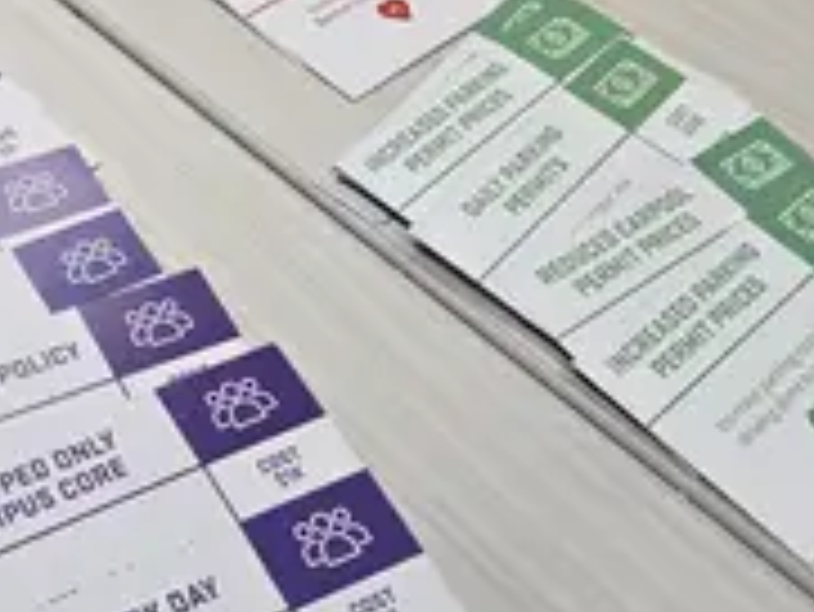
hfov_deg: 29.9
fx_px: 1435
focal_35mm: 61
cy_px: 90
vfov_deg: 23.6
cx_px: 31
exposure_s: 1/120
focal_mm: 5.4
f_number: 1.8
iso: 125
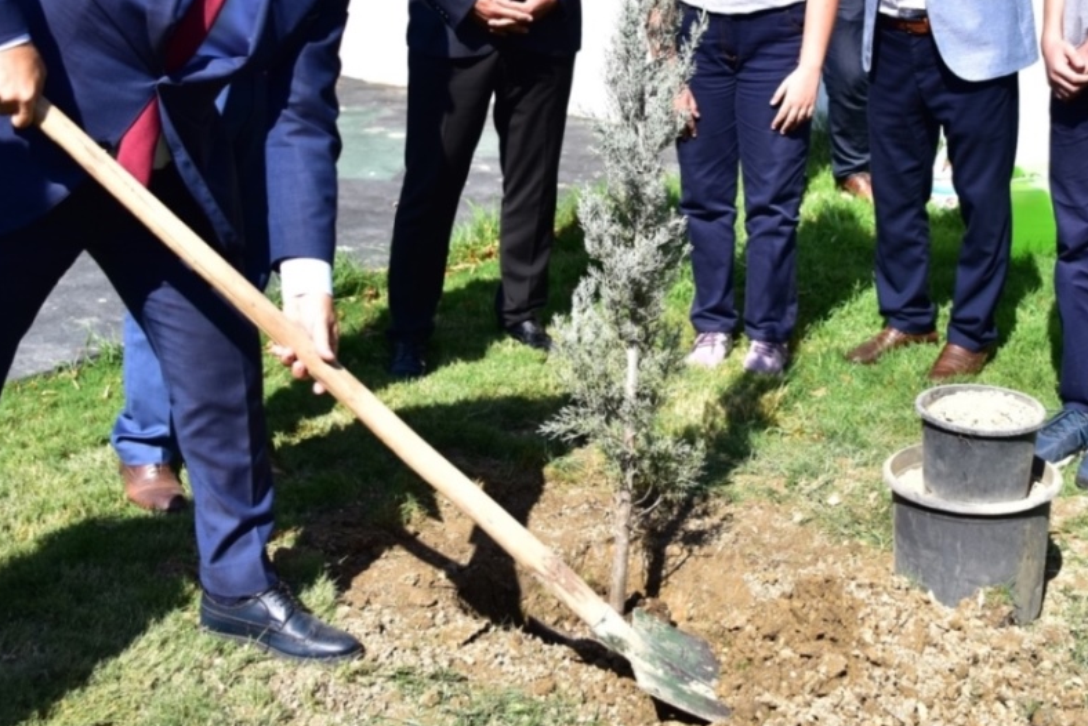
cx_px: 681
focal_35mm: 55
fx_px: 1663
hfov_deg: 36.0
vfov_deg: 24.1
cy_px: 103
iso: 320
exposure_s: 1/5000
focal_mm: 30
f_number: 2.8
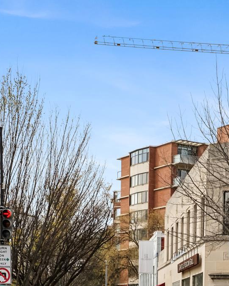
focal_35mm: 99
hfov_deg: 15.5
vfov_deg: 18.9
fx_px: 838
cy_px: 281
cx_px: 169
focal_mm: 35
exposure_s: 1/1250
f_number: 9
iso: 800
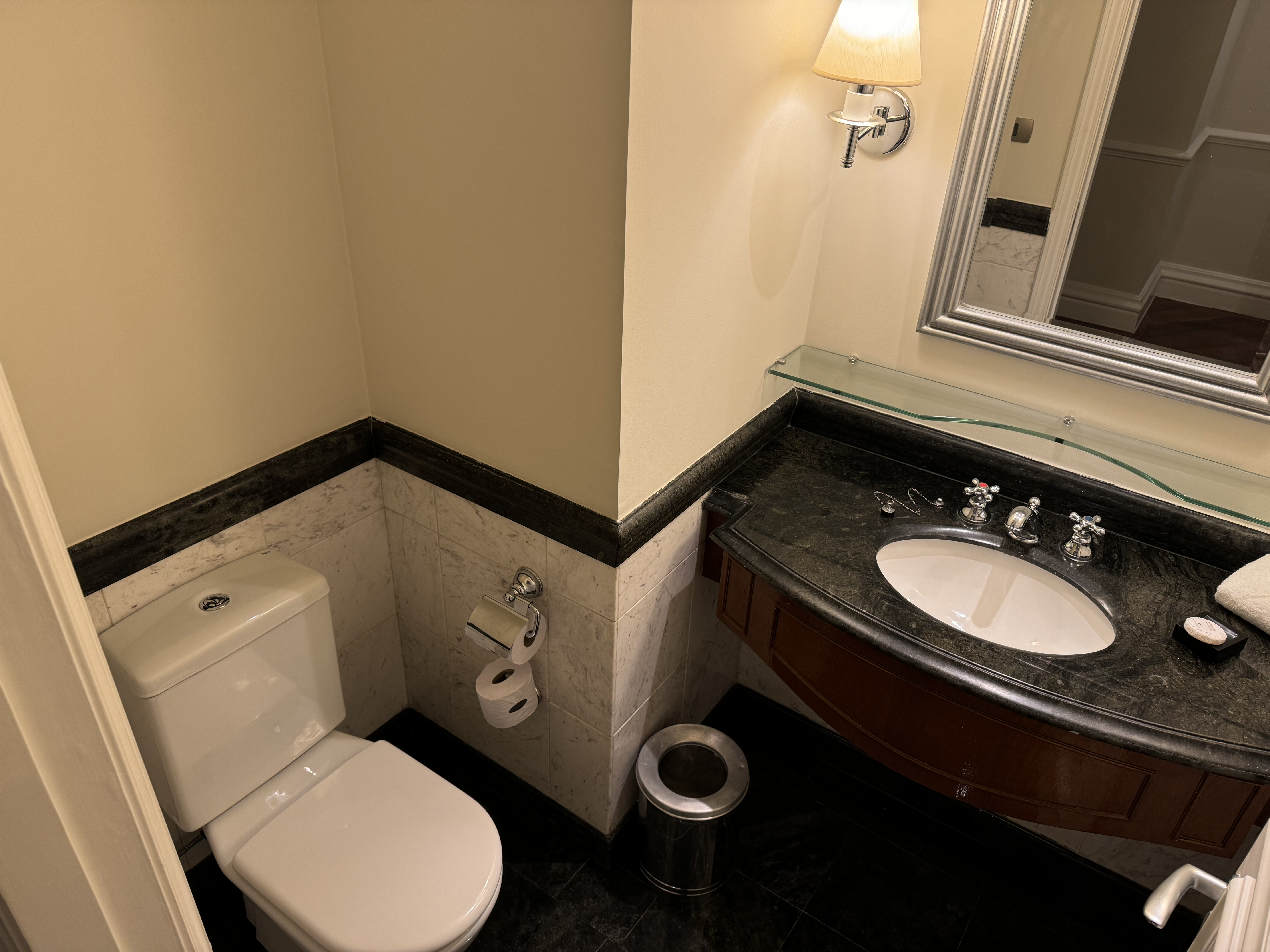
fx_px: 881
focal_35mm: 24
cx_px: 635
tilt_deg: -32.9
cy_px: 476
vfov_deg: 56.8
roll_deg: -3.0
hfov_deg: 71.6
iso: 125
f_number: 1.78
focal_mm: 6.76
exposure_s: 1/60
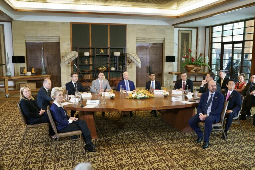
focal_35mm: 35
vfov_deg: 37.9
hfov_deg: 54.4
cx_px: 128
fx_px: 248
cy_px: 85
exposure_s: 1/125
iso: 2500
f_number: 4
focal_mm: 35
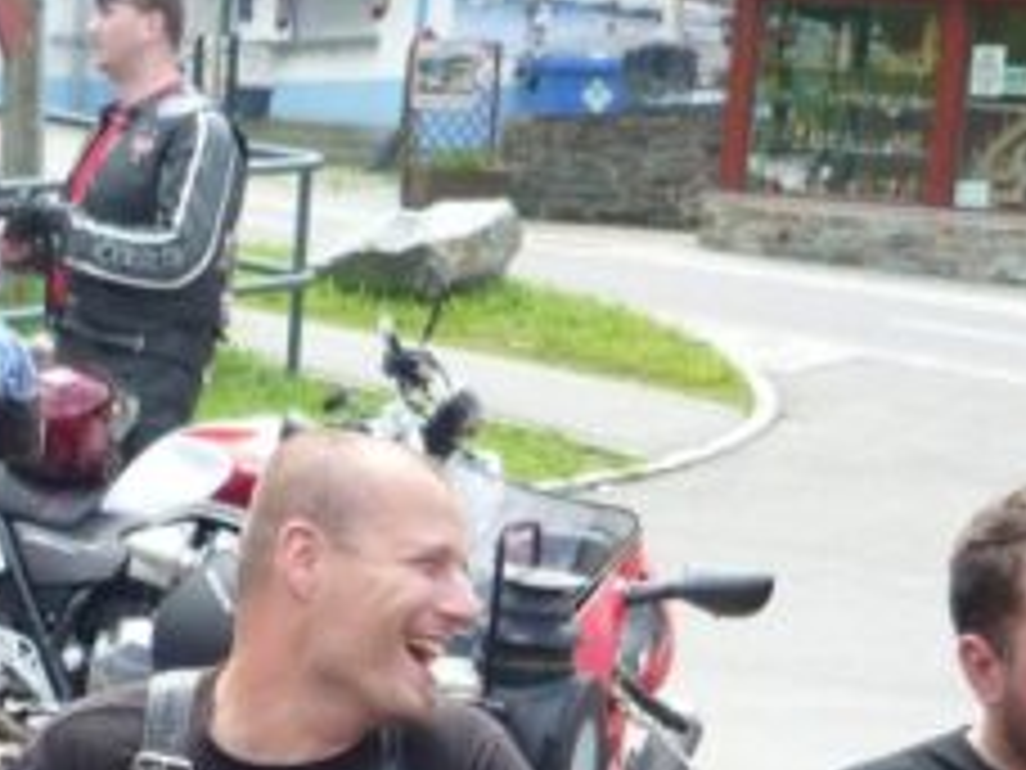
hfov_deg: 17.6
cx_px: 288
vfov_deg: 12.9
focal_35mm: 111
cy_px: 995
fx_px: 3290
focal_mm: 5.5
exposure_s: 1/320
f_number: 2.8
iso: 80
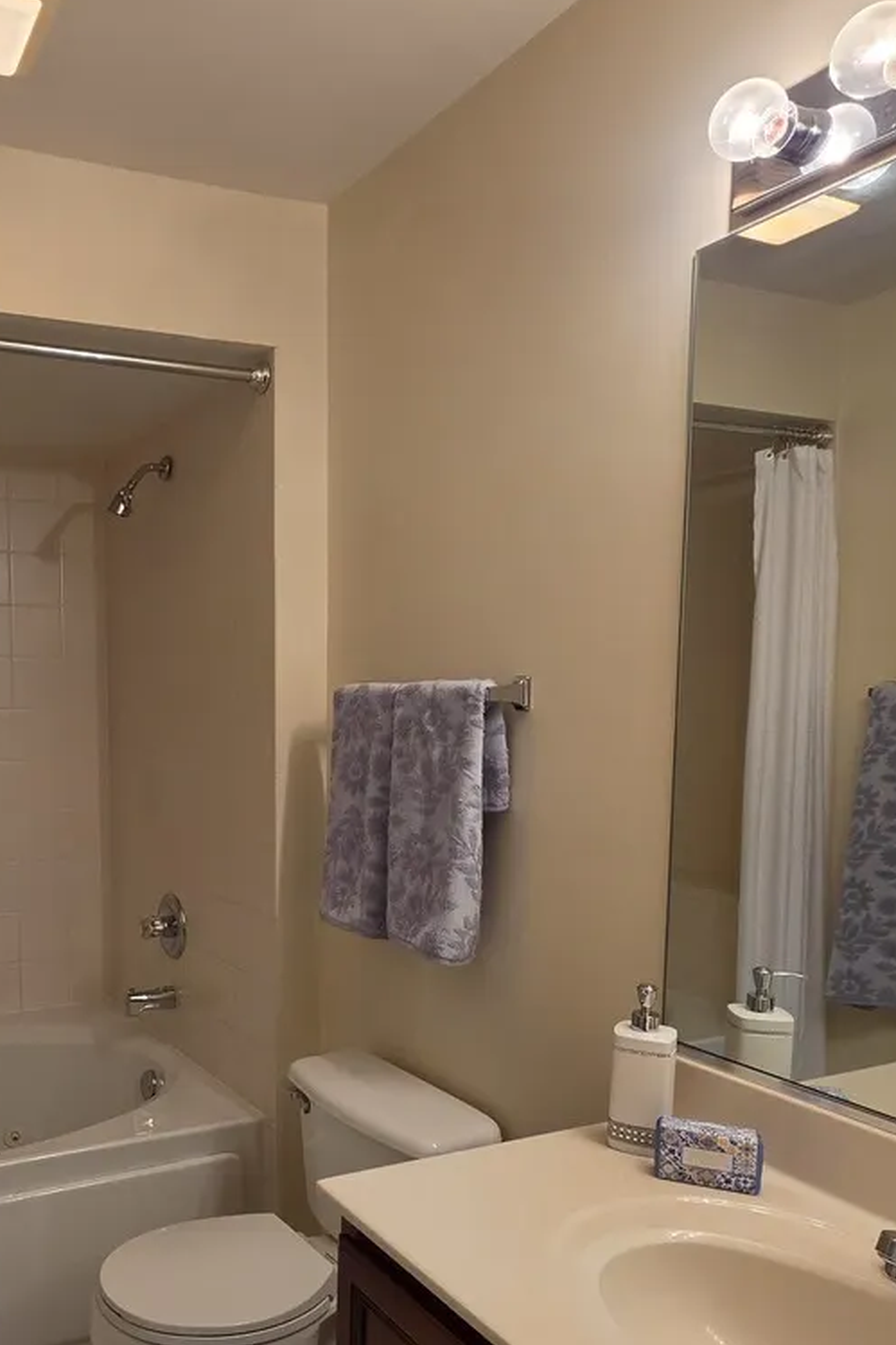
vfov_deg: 68.6
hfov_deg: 46.2
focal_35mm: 26
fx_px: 971
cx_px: 145
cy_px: 821
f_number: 1.9
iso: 80
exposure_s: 1/120
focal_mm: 2.2
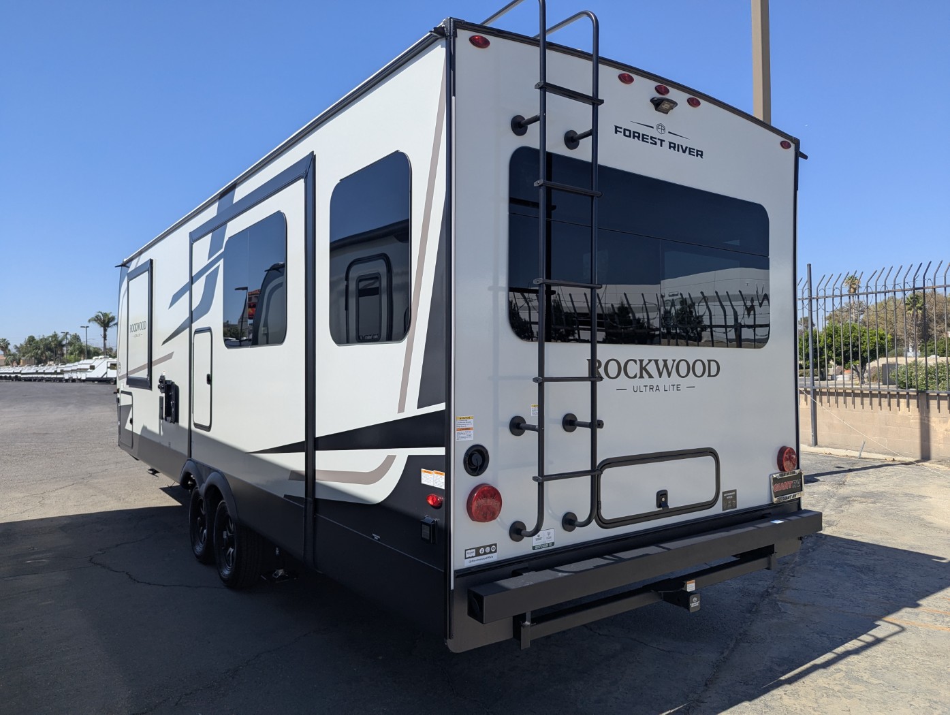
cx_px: 475
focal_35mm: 24
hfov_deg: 71.5
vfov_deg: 56.9
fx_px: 660
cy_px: 358
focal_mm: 6.81
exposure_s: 1/2463
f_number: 1.85
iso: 52
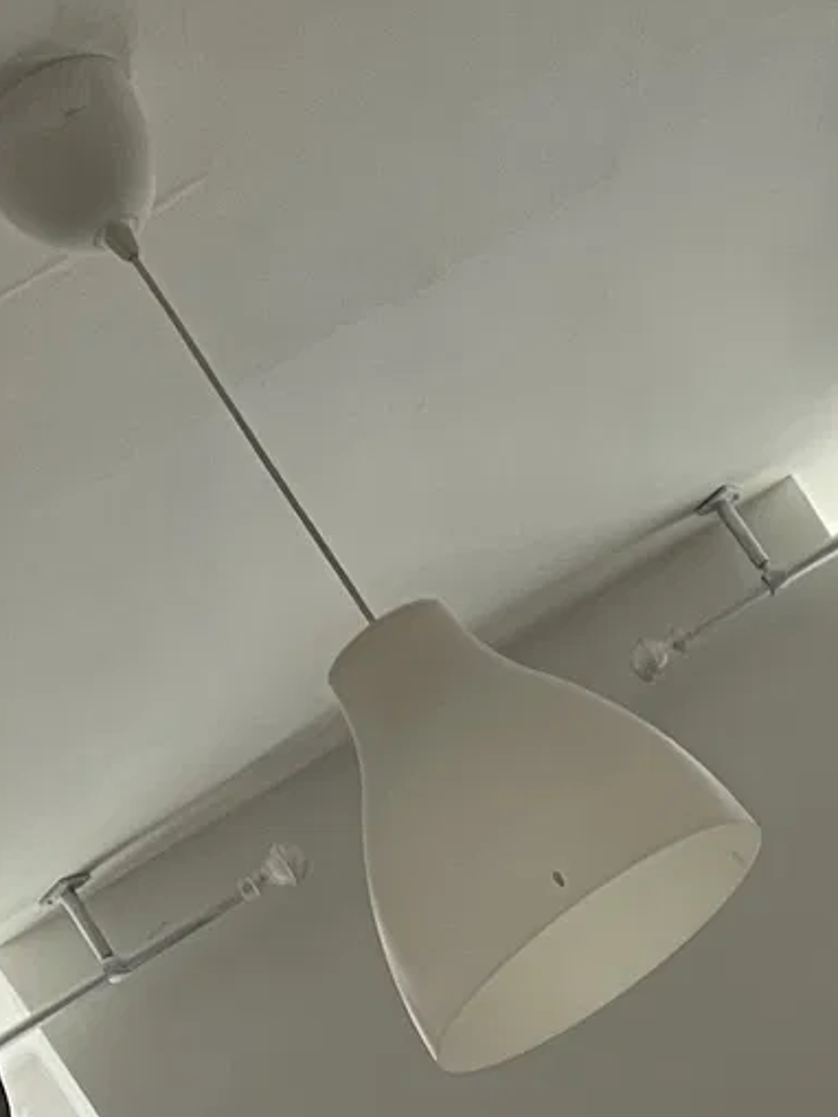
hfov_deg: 13.3
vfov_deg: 16.1
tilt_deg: +1.6
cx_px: 972
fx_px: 3517
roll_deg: +33.5
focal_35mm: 109
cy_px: 1814
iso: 125
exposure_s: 1/82
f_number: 1.5
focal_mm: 5.7
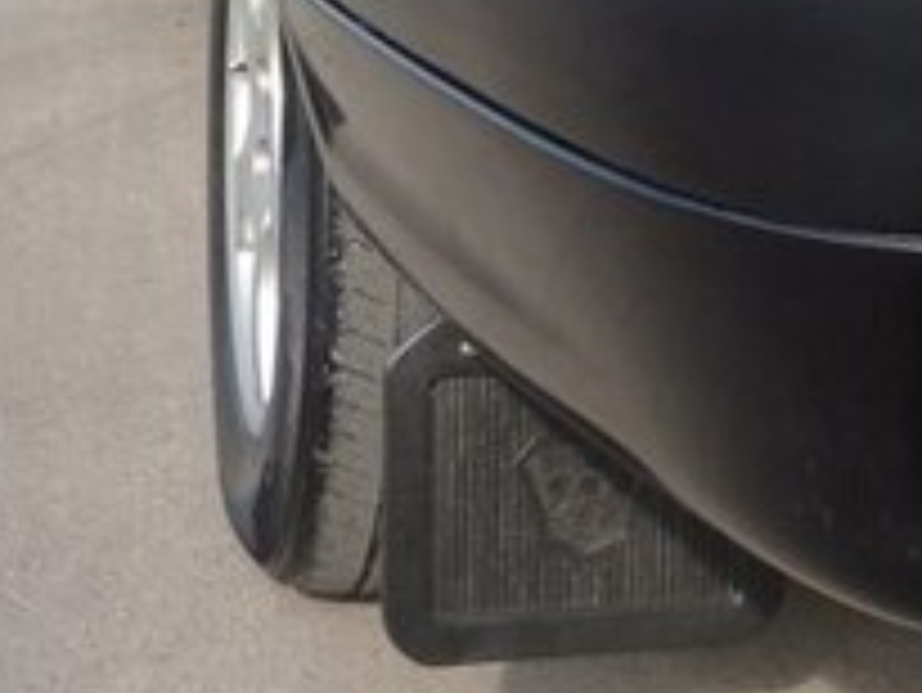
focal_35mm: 90
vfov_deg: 15.2
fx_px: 2399
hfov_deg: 21.7
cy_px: -362
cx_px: 630
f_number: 3.1
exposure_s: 1/320
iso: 160
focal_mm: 5
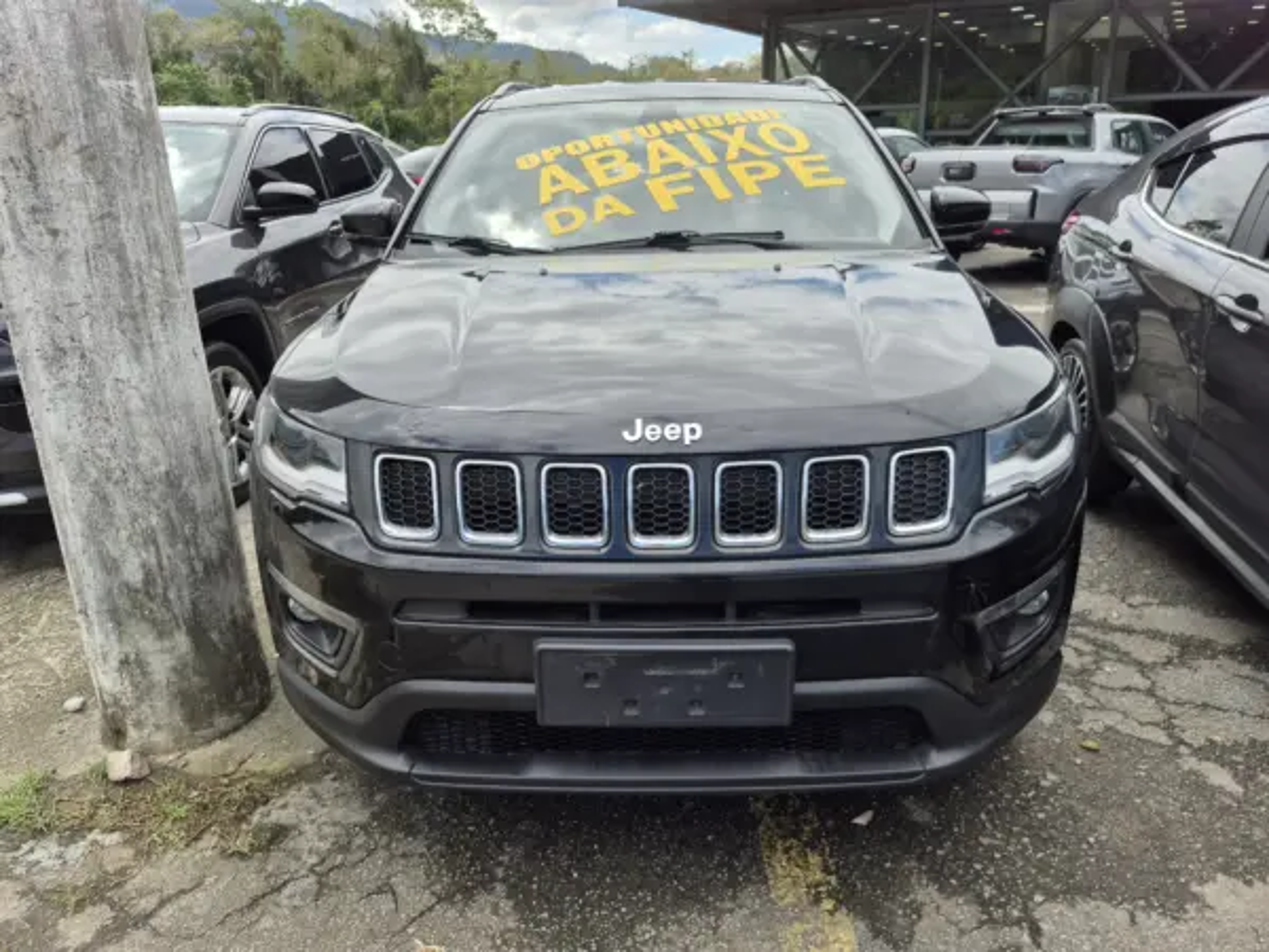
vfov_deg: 58.9
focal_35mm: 23
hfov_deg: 73.9
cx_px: 634
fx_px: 843
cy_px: 476
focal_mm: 5.4
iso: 25
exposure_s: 1/1140
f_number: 1.8
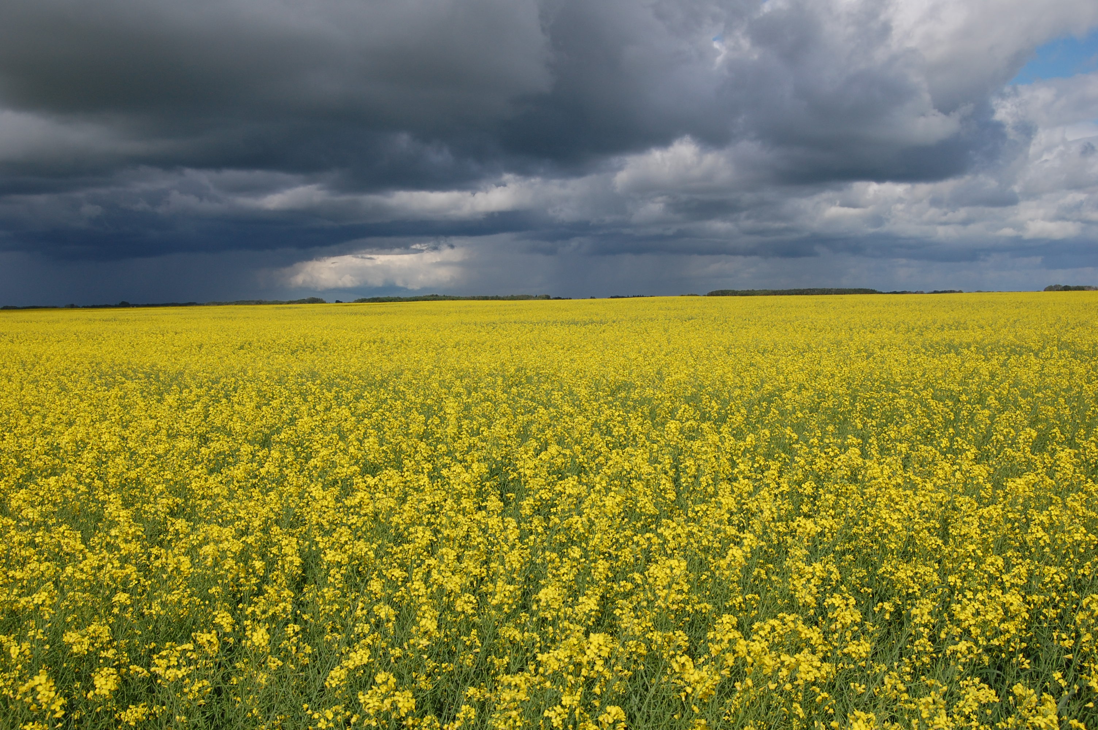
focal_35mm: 36
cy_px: 365
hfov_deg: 53.2
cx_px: 549
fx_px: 1097
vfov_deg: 36.8
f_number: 11
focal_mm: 24
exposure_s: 1/400
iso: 200
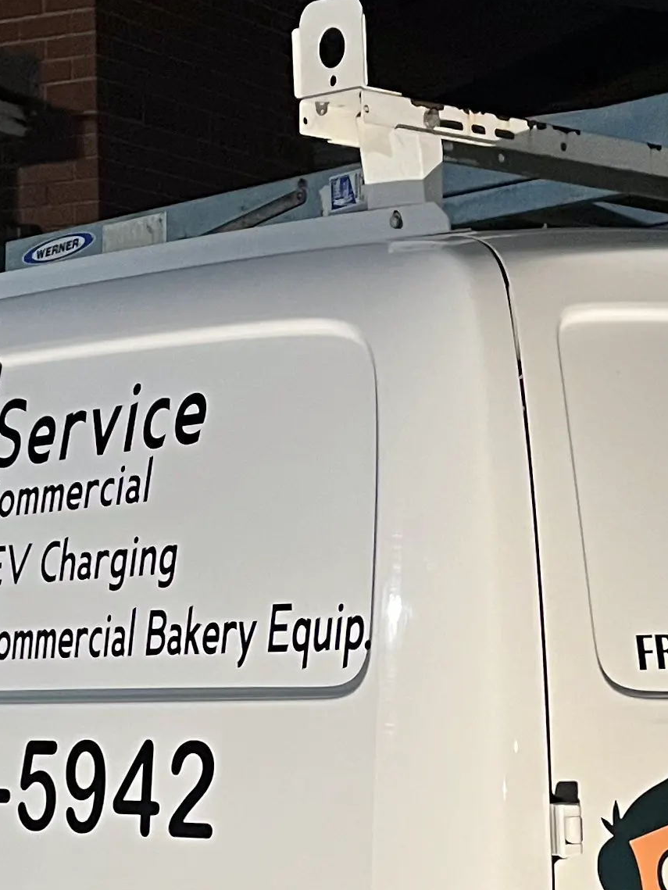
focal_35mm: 92
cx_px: 291
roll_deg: +1.5
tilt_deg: -5.1
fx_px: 2366
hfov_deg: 16.1
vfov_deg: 20.8
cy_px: 804
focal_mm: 5.1
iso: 400
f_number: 1.6
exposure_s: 1/40
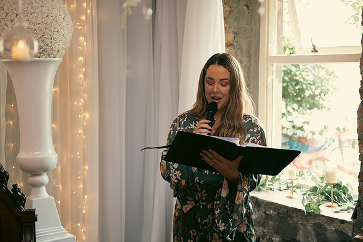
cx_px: 182
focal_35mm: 62
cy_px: 121
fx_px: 625
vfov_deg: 21.9
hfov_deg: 32.4
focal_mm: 62
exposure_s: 1/160
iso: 1250
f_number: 3.5
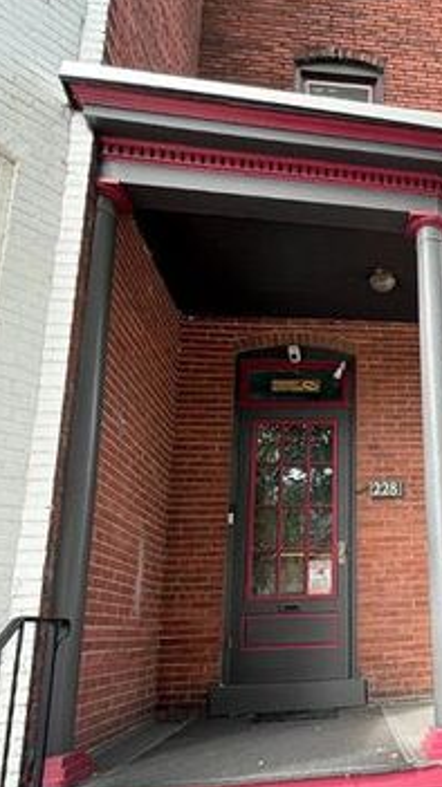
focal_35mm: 29
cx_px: 442
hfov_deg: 36.1
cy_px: 481
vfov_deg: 65.3
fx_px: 605
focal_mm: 2.22
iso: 50
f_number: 2.2
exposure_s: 1/99
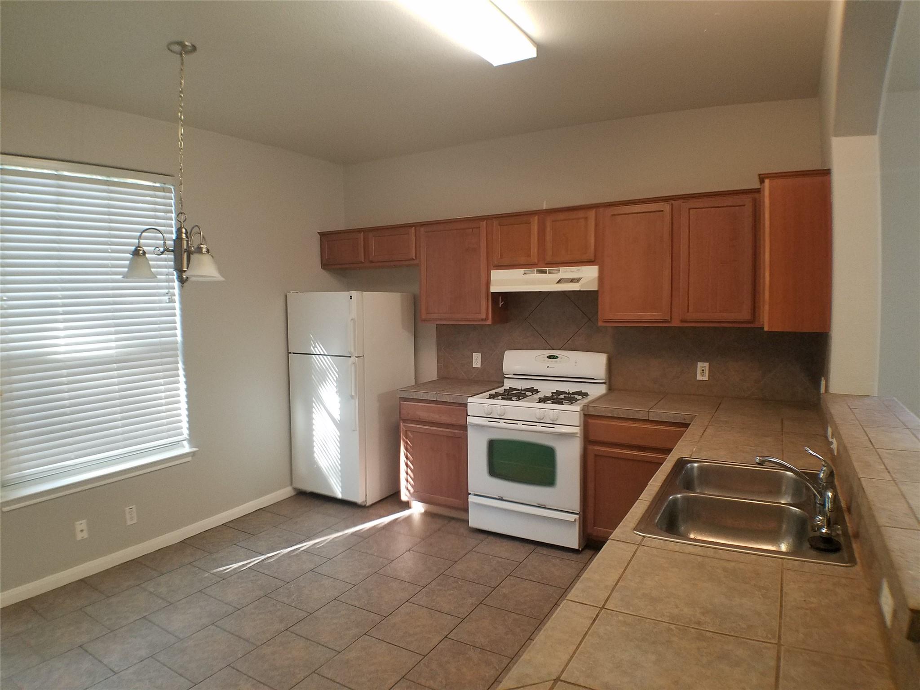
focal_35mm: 26
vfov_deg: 53.1
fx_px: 691
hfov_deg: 67.3
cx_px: 460
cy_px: 345
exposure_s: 1/24
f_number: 1.7
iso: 160
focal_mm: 4.2
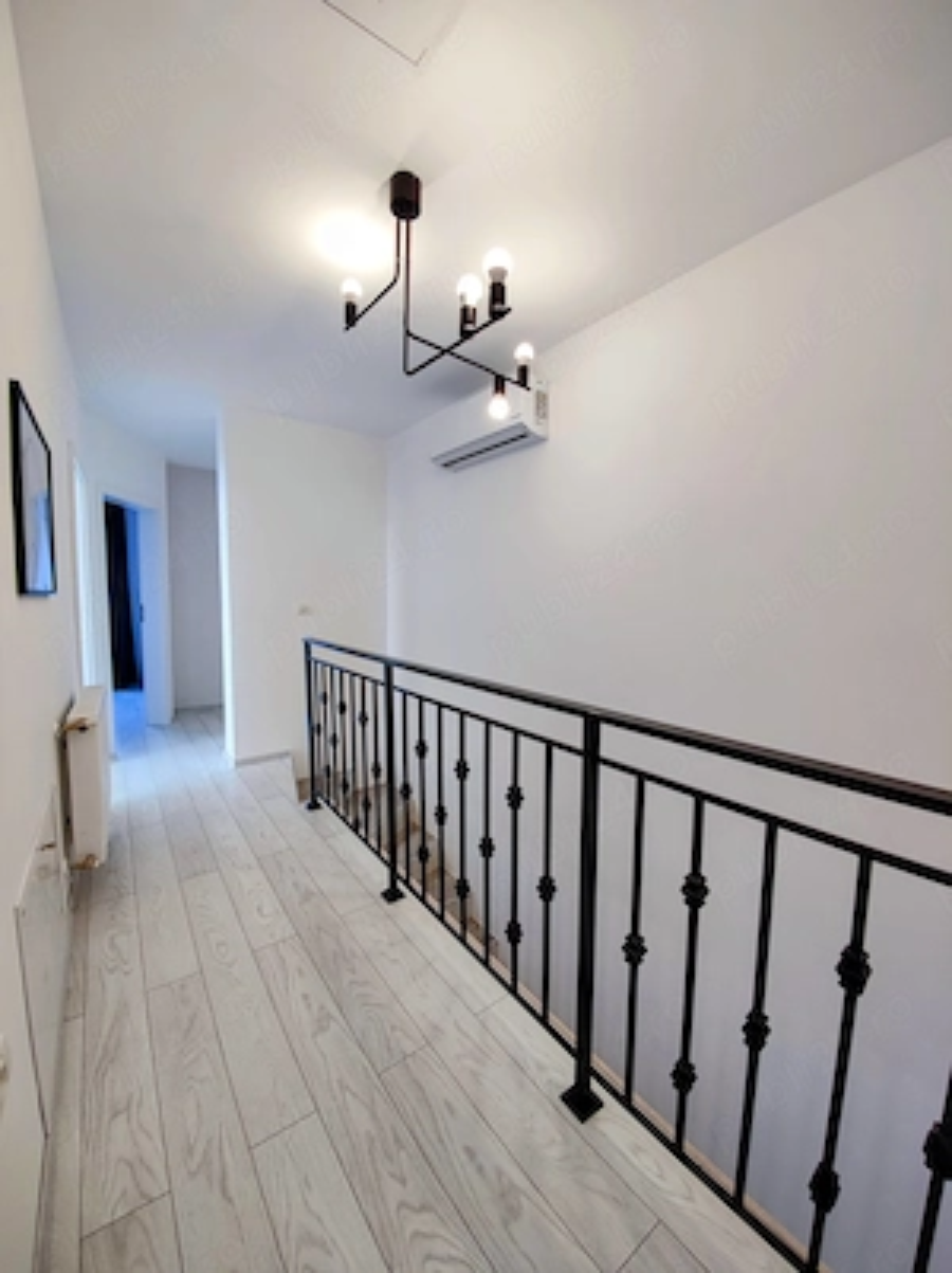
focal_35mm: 12
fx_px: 441
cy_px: 636
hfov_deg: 94.4
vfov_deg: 110.6
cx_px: 476
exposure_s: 1/50
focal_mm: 1.95
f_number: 2.2
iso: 87
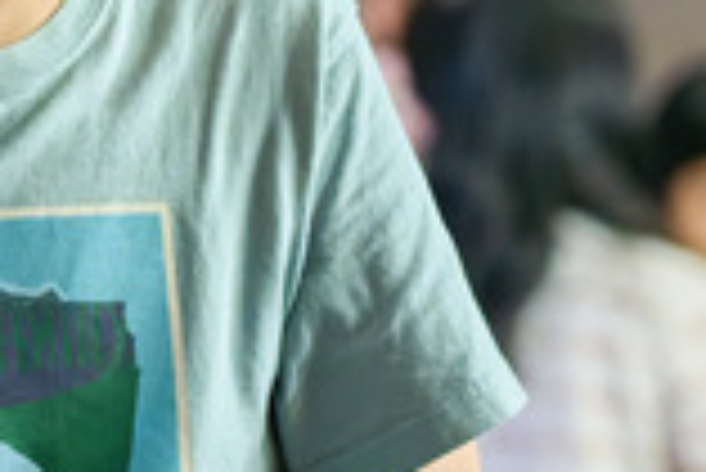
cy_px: -20
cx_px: 108
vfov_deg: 3.0
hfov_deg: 4.5
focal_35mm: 462
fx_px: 9074
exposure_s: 1/250
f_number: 4
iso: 12800
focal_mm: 121
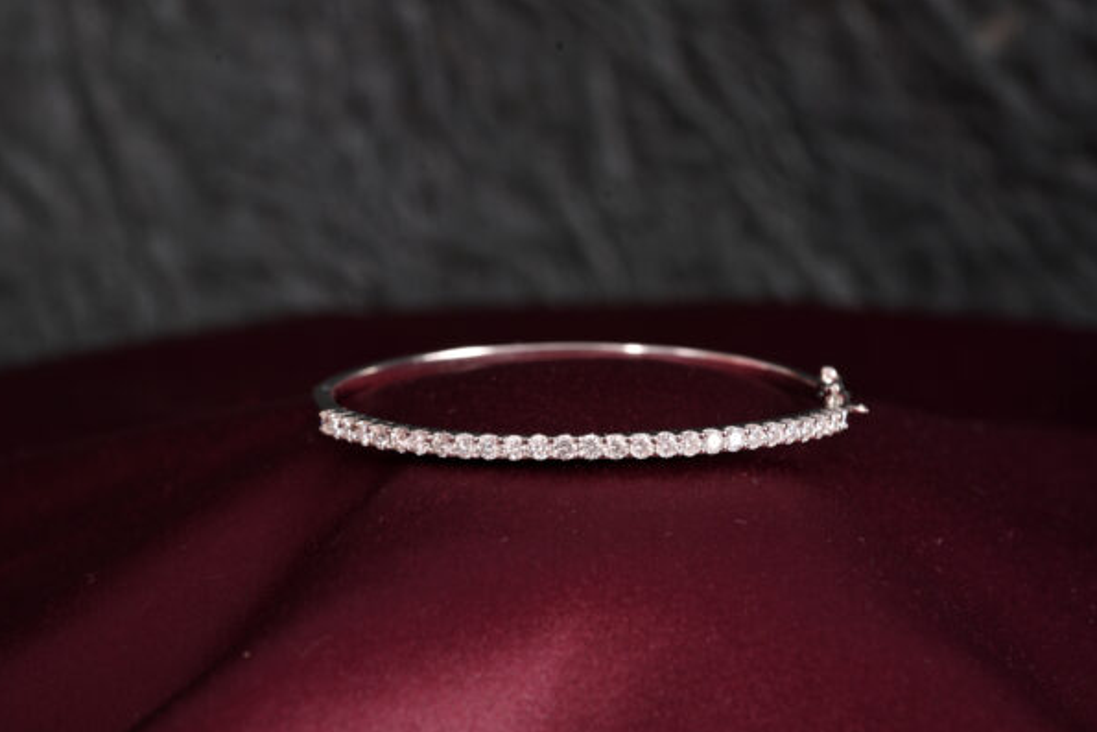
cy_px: 365
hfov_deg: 16.9
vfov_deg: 11.3
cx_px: 548
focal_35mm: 121
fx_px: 3688
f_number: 14
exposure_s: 1/160
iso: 125
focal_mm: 120
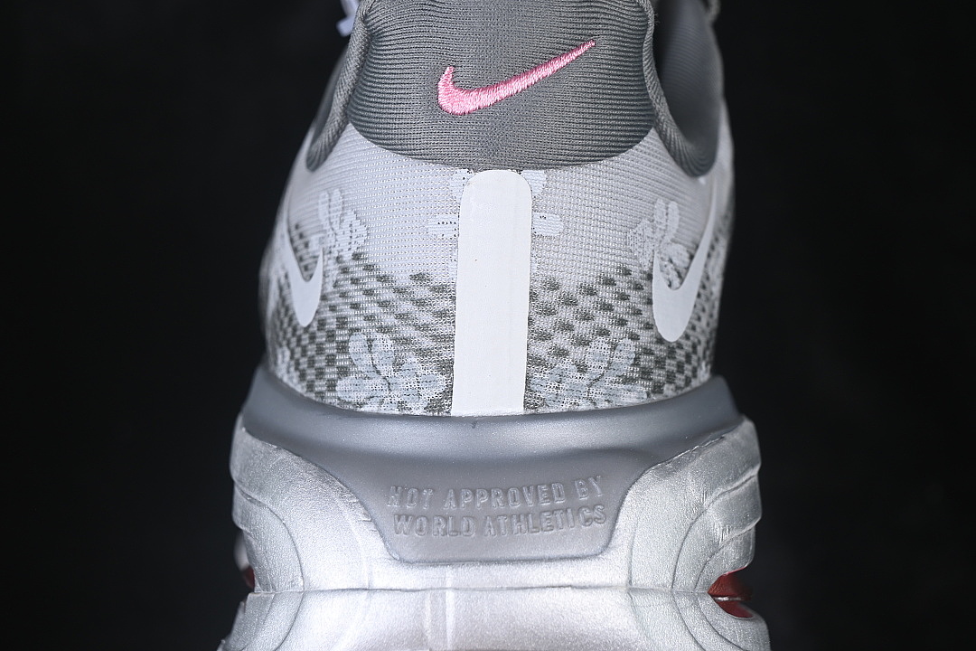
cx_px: 488
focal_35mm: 75
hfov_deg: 27.0
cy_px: 326
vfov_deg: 18.2
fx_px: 2033
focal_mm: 50
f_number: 7.1
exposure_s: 1/60
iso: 160
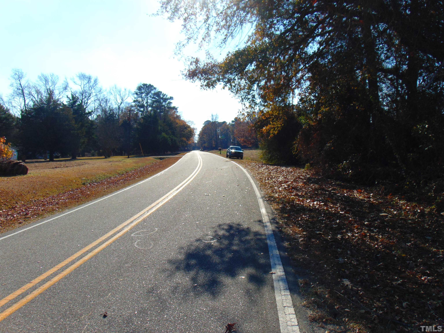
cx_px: 222
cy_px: 166
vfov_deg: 54.9
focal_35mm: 25
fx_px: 321
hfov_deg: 69.4
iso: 80
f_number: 7.7
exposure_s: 1/250
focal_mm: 4.5
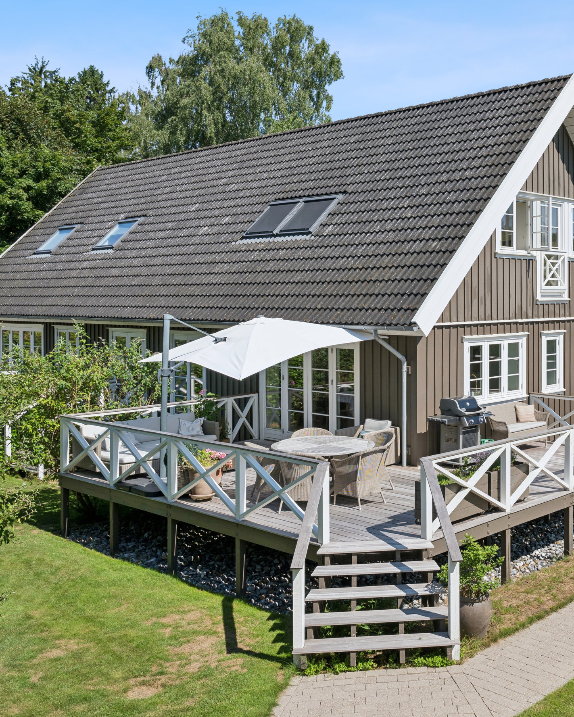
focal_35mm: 38
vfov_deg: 47.9
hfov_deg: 37.6
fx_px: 807
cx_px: 466
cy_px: 353
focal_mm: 24
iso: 160
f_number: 8
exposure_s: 1/400
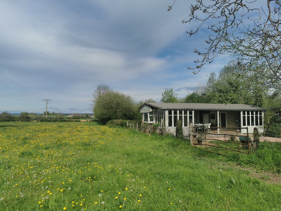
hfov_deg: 65.3
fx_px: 219
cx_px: 140
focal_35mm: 27
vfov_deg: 51.4
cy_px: 106
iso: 50
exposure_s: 1/6944
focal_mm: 5.56
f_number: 1.6
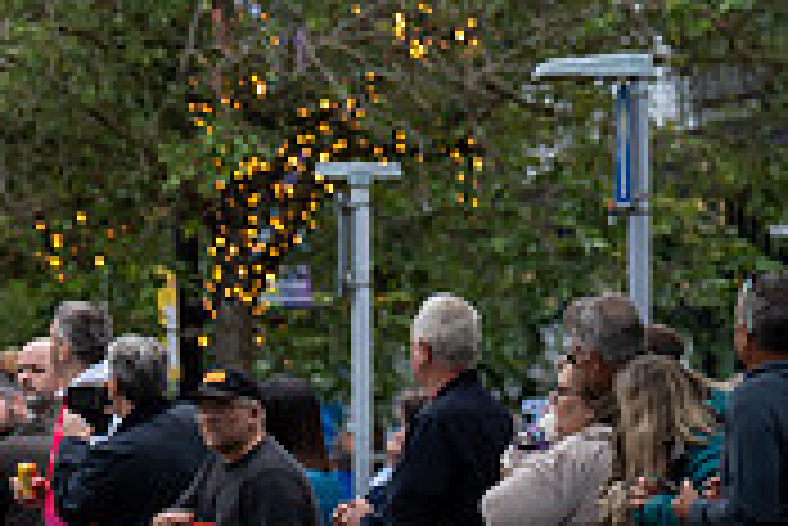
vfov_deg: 2.5
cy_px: 378
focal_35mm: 549
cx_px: -329
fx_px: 12027
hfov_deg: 3.7
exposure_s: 1/800
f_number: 2.8
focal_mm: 115
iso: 640
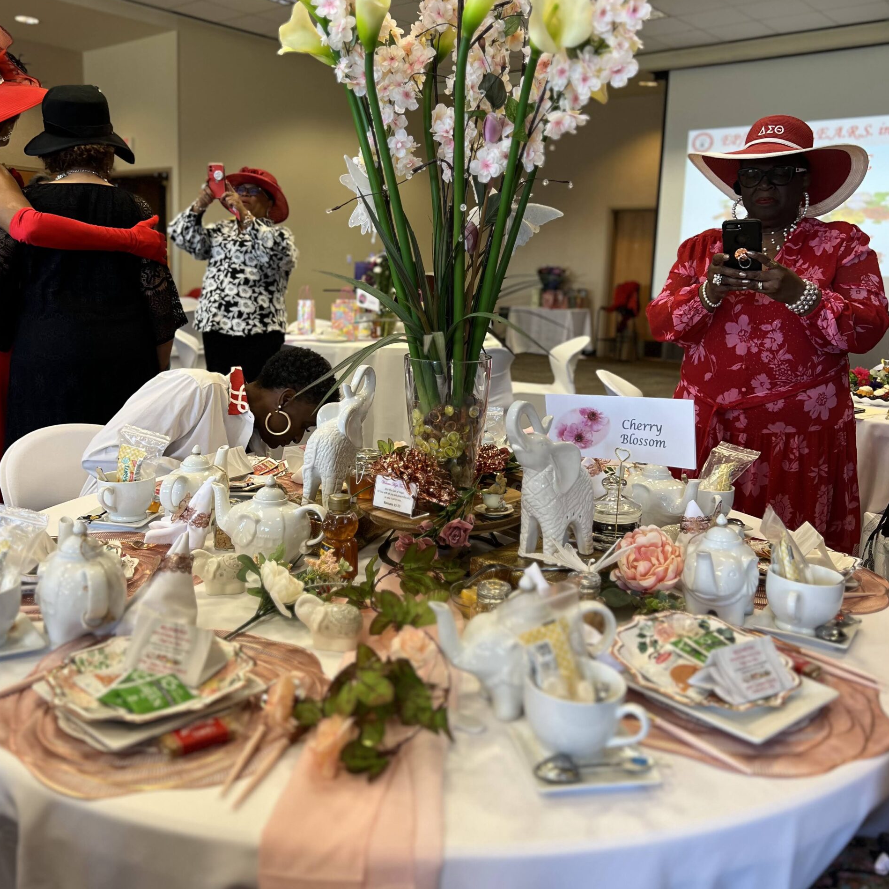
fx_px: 901
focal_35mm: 31
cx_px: 443
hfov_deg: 52.5
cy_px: 386
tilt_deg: -7.1
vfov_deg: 52.4
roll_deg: -2.4
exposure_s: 1/120
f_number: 1.5
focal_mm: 5.7
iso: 100
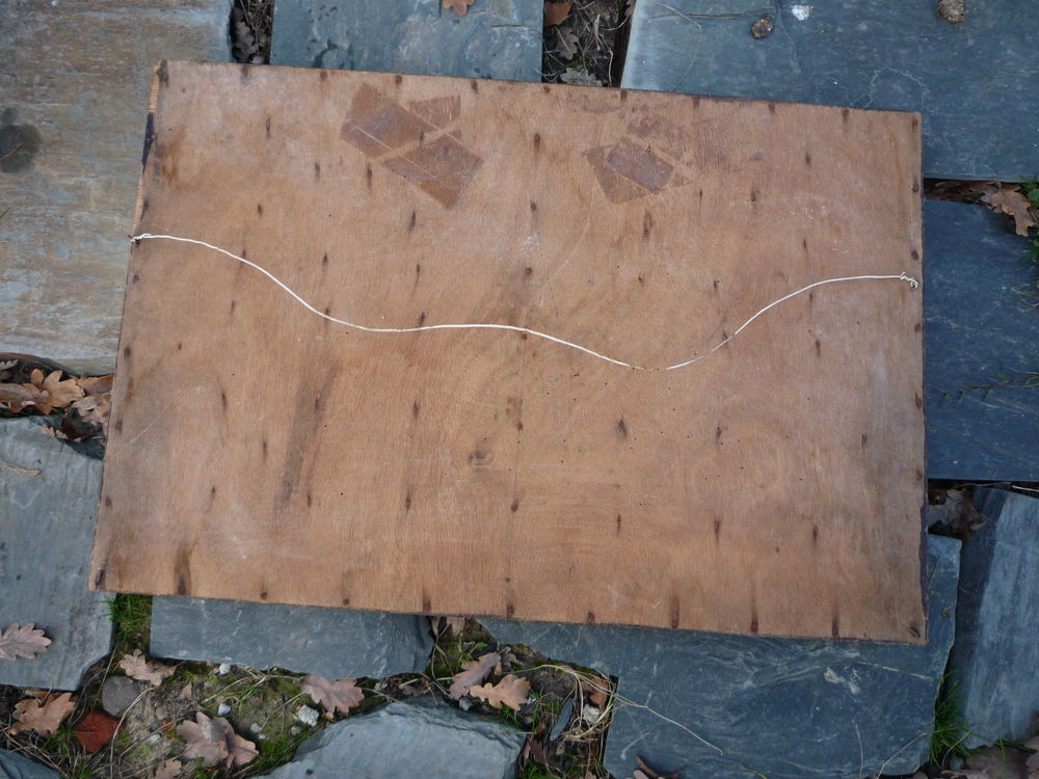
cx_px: 520
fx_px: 900
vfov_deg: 46.8
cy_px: 390
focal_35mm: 30
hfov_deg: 60.0
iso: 100
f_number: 3.3
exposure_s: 1/50
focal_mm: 5.2
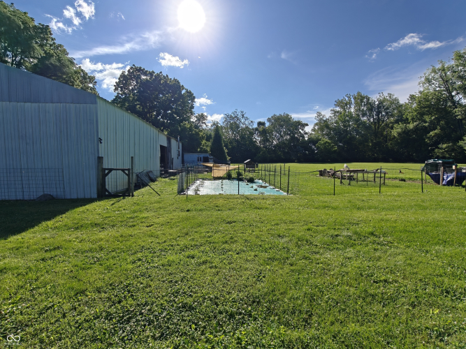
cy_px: 174
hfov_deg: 98.2
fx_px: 202
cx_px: 233
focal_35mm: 15
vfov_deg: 81.7
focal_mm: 2.3
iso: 125
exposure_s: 1/978
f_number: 2
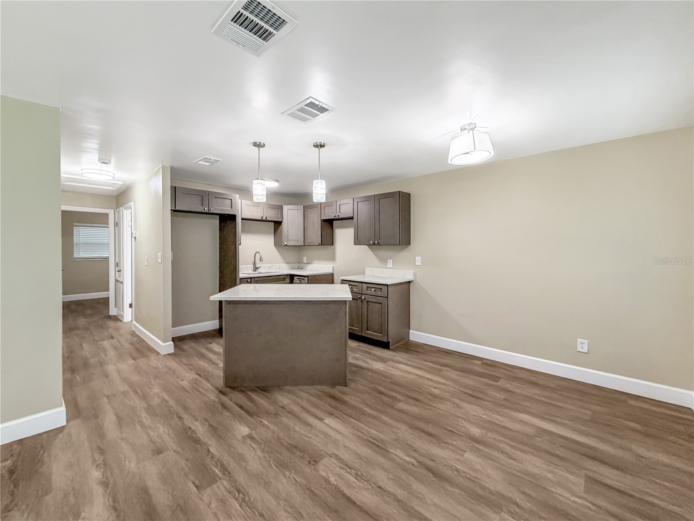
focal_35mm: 14
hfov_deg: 102.1
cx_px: 347
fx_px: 281
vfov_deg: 85.7
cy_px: 260
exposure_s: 1/60
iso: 200
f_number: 2.2
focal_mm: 2.22
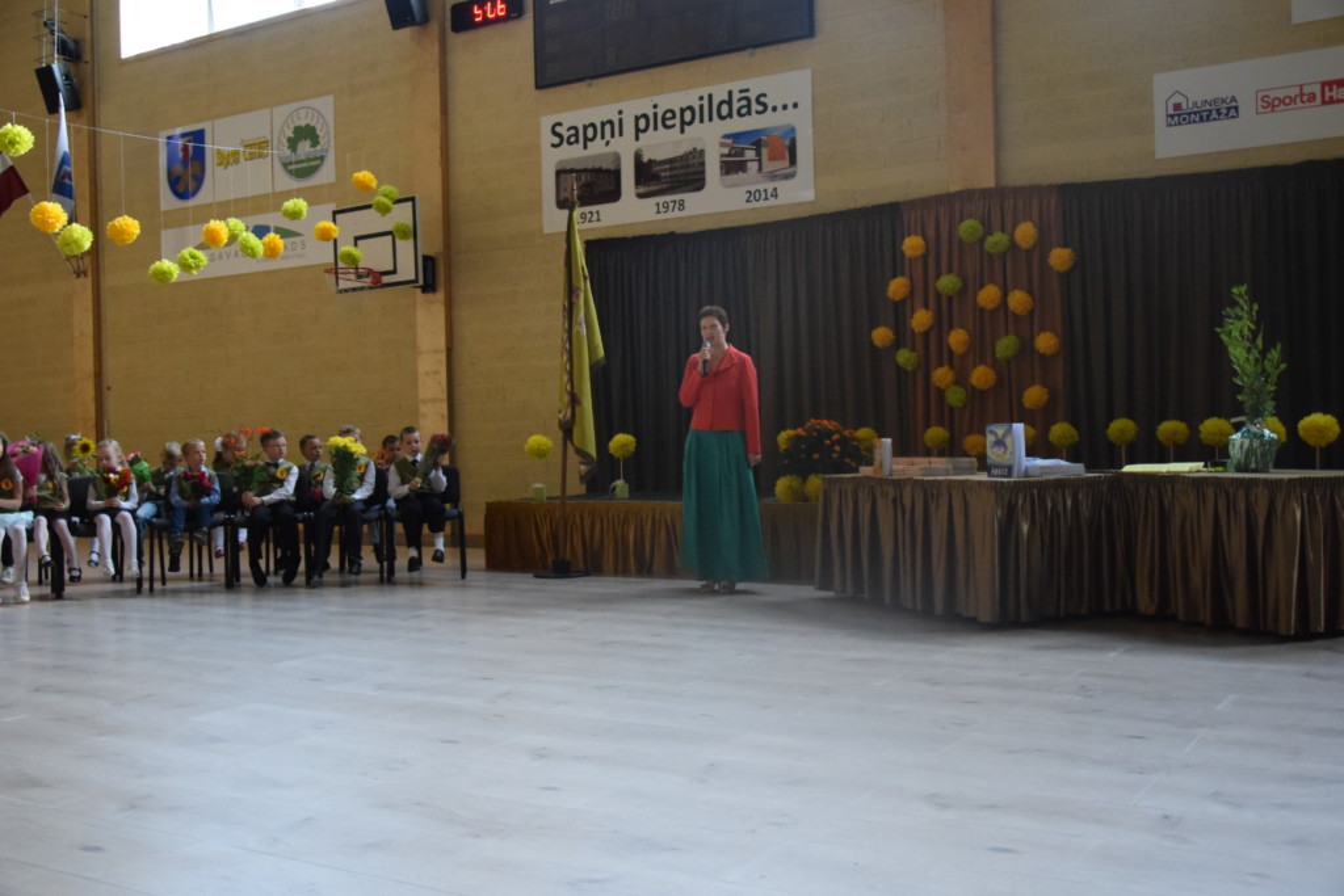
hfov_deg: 53.1
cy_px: 448
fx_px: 1344
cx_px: 672
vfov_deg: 36.9
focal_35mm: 36
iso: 3200
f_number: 3.8
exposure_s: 1/200
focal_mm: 24
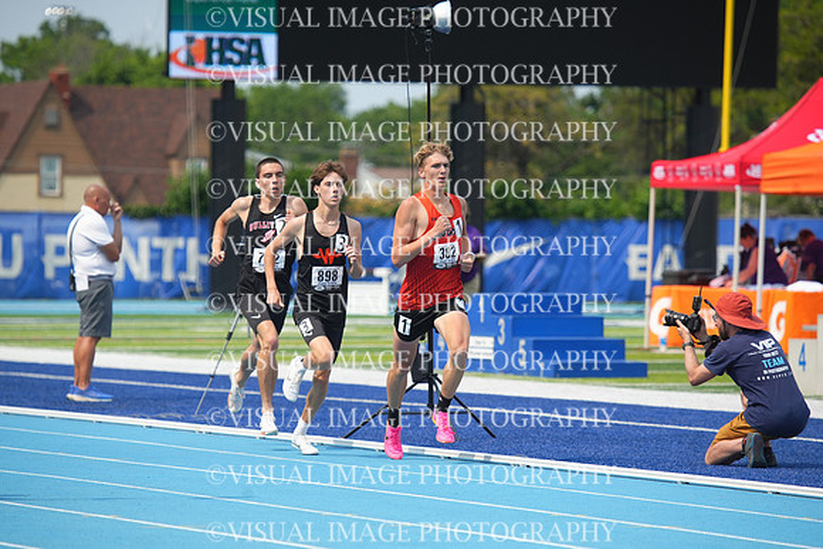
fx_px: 5945
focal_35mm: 260
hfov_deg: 7.9
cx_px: 412
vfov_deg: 5.3
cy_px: 274
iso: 400
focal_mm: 260
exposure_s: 1/1600
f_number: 5.6
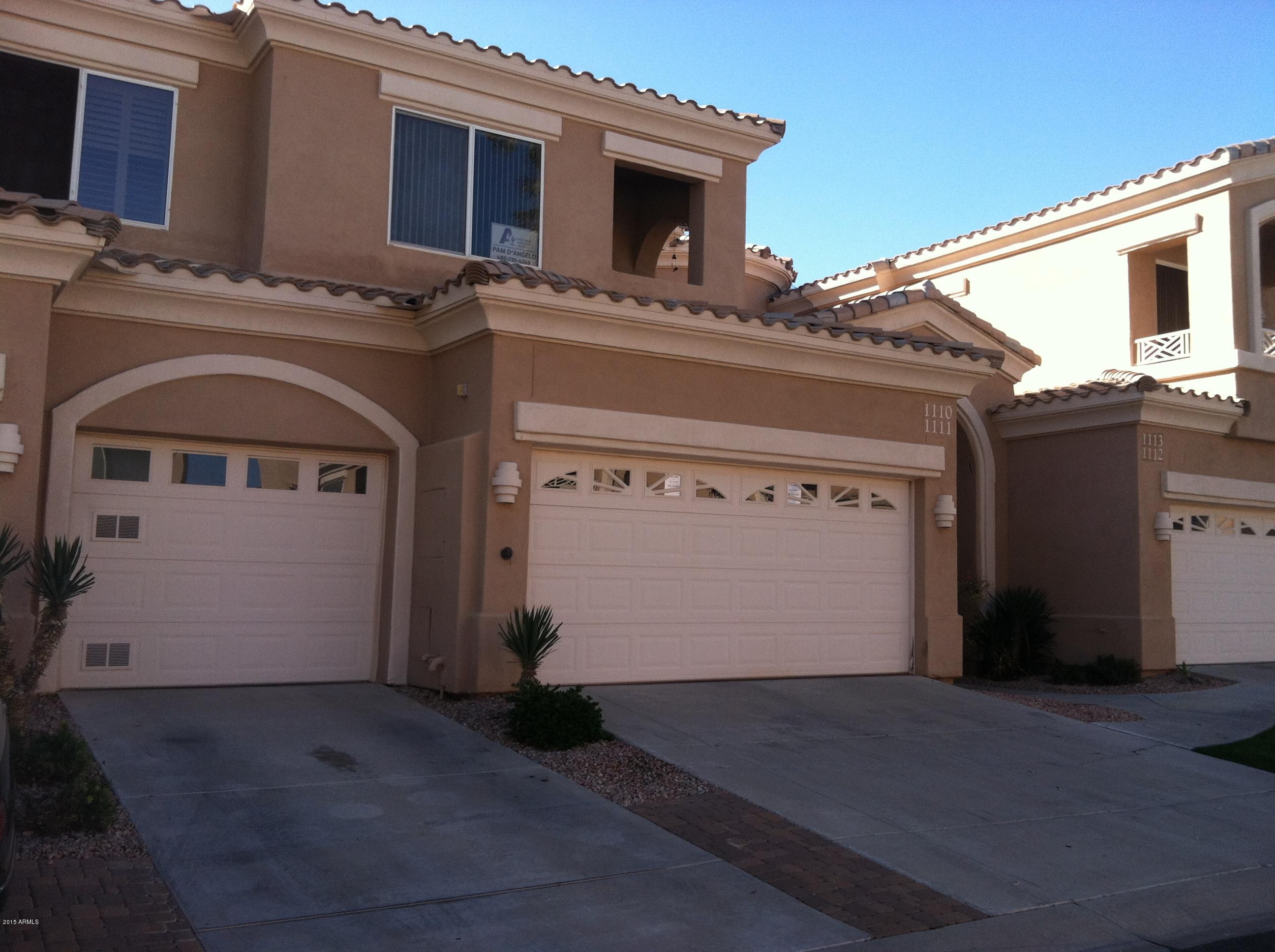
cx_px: 638
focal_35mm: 35
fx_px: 1287
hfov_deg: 52.7
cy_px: 476
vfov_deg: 40.6
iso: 80
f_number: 2.8
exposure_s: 1/484
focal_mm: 3.85
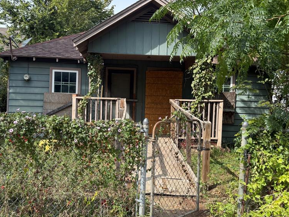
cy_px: 107
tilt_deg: +1.0
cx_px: 135
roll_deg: -2.7
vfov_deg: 43.0
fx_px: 276
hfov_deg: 55.3
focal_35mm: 33
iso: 100
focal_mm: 6.76
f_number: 1.78
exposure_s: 1/2445
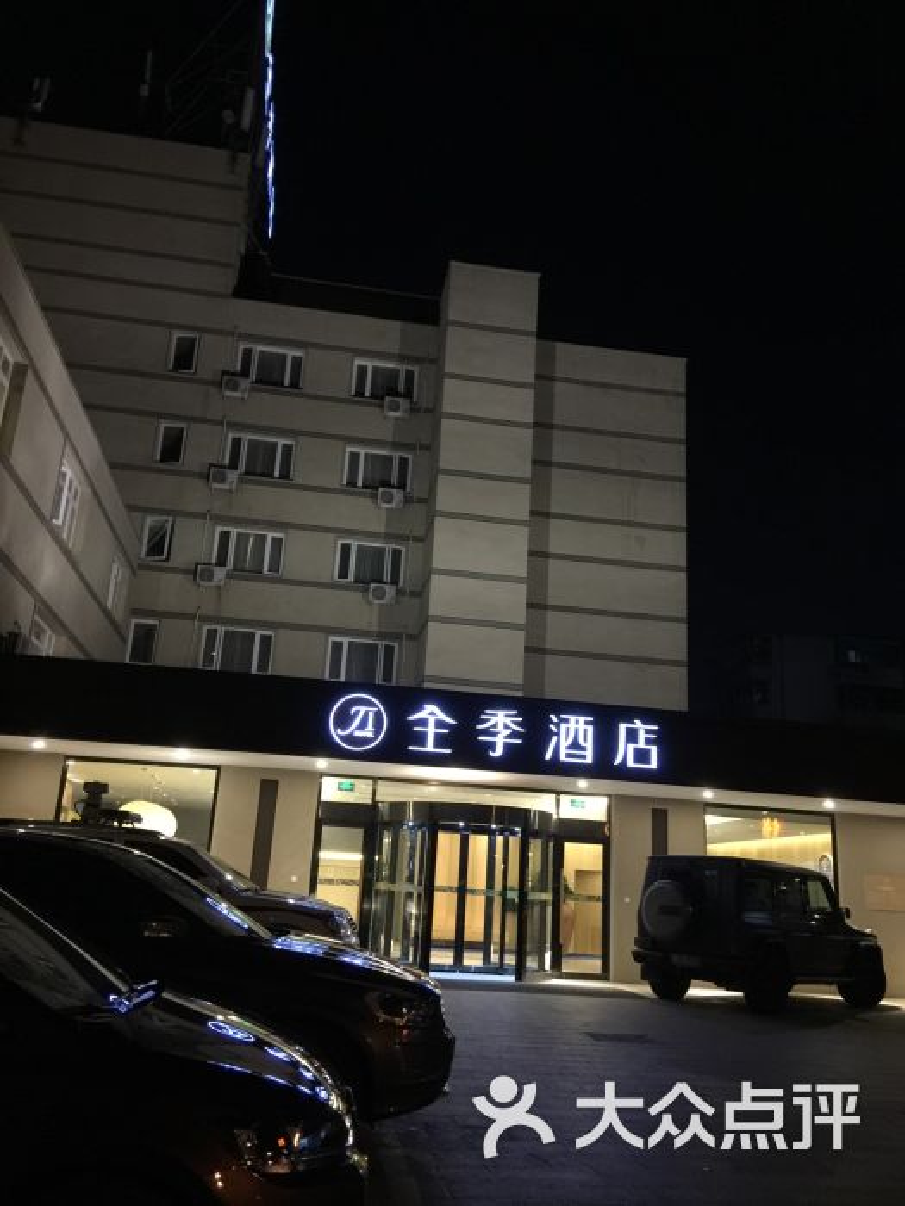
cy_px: 603
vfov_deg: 61.7
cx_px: 452
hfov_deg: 48.2
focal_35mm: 29
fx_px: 1011
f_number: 2.2
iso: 160
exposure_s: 1/8
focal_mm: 4.15
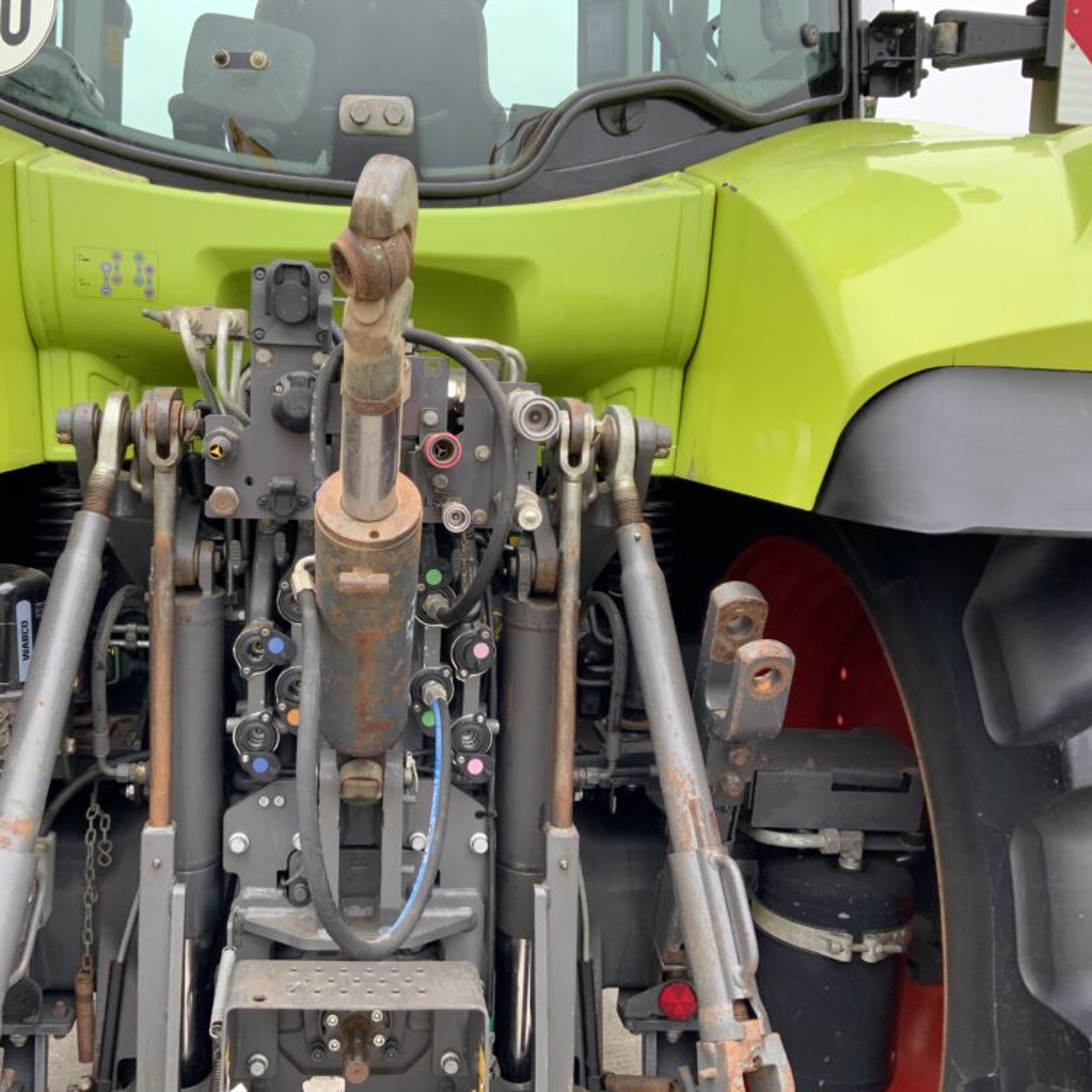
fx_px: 1249
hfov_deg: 46.8
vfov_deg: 47.2
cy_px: 547
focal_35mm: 35
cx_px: 416
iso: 16
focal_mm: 3
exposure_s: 1/122
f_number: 1.8
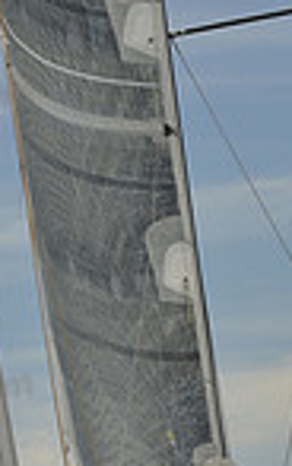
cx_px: 200
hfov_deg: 4.7
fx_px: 3574
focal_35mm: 281
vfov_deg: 7.4
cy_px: 550
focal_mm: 70
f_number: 5.6
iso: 200
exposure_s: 1/640
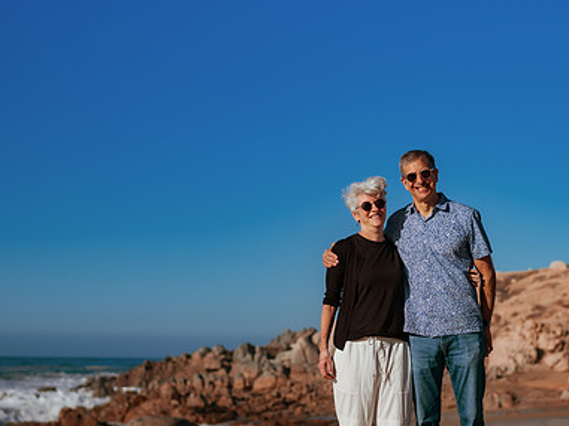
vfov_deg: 17.3
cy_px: 274
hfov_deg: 23.0
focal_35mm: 85
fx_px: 1396
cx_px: 326
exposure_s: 1/8000
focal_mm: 58
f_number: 3.2
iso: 50
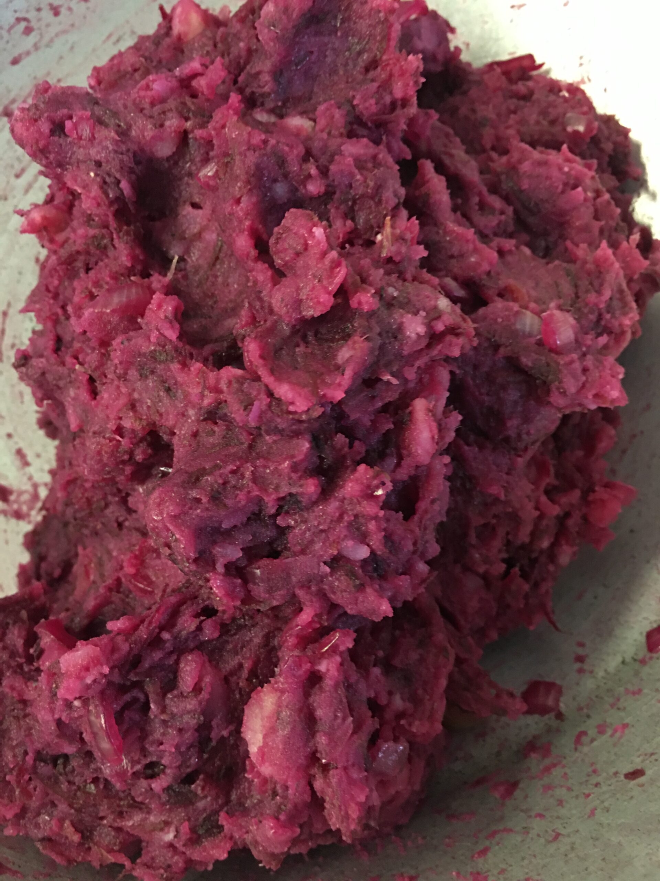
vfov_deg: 61.7
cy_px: 440
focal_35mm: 29
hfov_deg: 48.2
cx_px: 330
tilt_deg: -84.3
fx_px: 737
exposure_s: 1/4
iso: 125
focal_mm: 4.15
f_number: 2.2
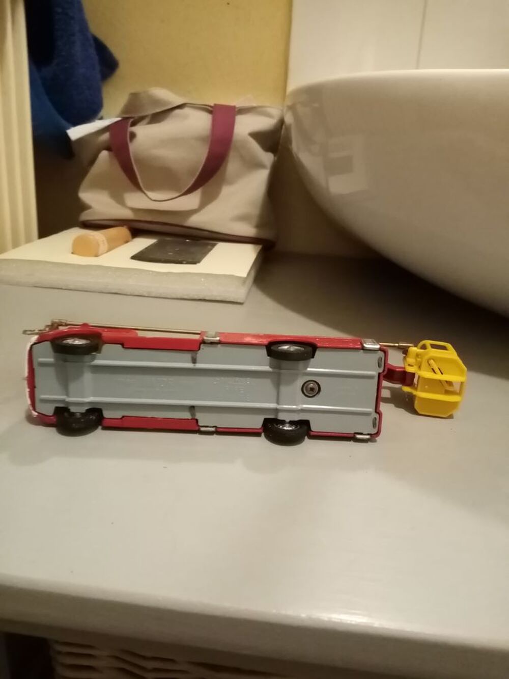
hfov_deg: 53.1
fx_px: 510
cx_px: 254
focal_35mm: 26
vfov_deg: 67.3
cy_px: 340
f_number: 1.8
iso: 1015
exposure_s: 1/20
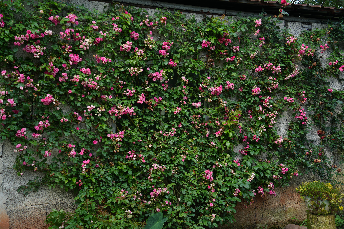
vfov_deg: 28.1
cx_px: 172
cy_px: 114
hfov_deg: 41.1
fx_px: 459
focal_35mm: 48
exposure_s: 1/80
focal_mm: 48
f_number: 5
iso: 50
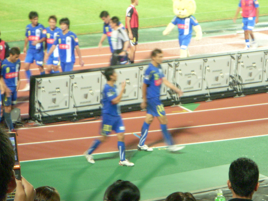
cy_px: 76
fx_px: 1254
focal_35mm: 162
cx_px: 172
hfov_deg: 12.2
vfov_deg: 9.2
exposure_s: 1/20
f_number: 4.2
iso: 400
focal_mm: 18.9
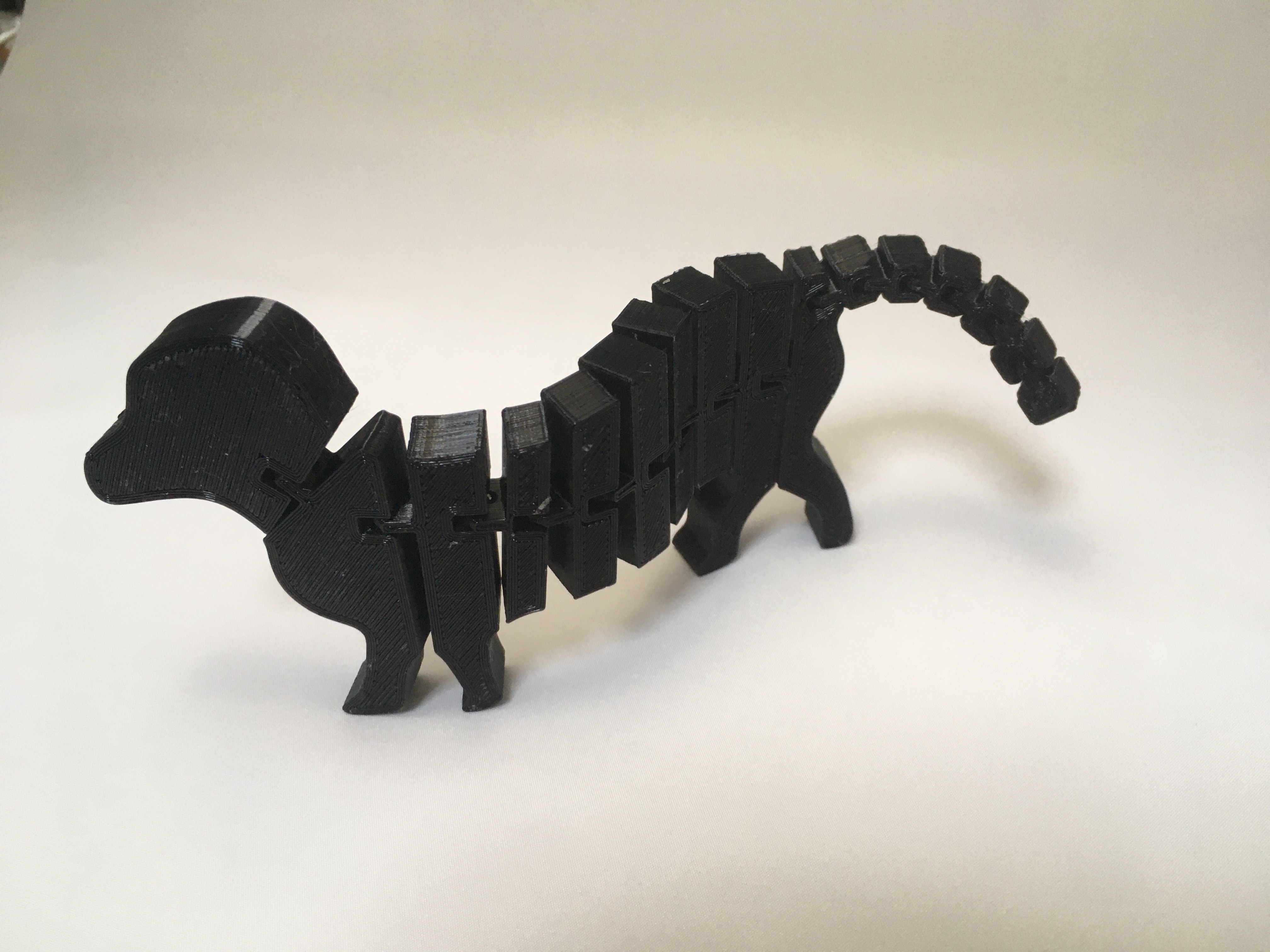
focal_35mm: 29
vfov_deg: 48.2
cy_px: 476
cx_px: 635
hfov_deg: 61.7
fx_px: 1064
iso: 32
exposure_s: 1/30
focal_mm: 4.15
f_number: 2.2
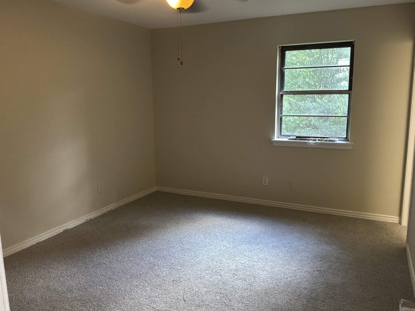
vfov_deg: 49.7
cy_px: 156
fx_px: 336
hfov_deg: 63.4
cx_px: 208
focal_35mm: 28
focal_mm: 3
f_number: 1.8
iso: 250
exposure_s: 1/40
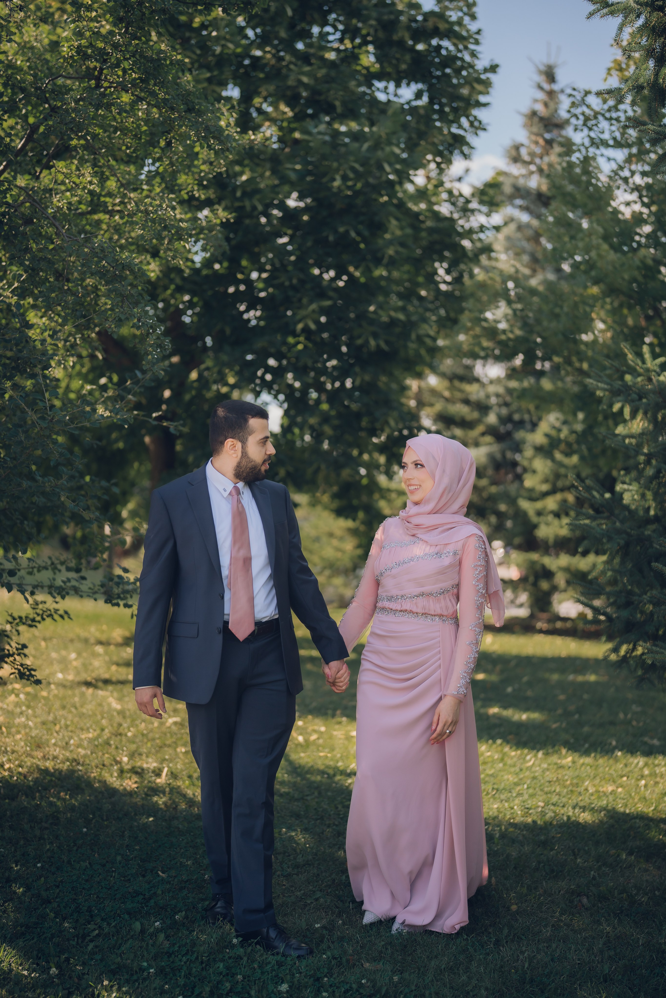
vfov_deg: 39.6
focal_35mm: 50
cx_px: 333
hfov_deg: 27.0
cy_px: 499
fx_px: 1387
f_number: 1.4
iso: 125
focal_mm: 50
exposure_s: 1/1600
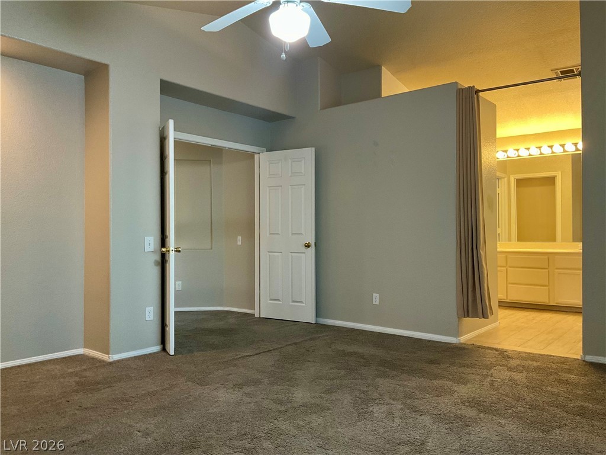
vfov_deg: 48.2
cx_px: 303
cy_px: 228
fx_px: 508
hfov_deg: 61.7
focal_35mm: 29
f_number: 1.8
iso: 160
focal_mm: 3
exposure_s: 1/60
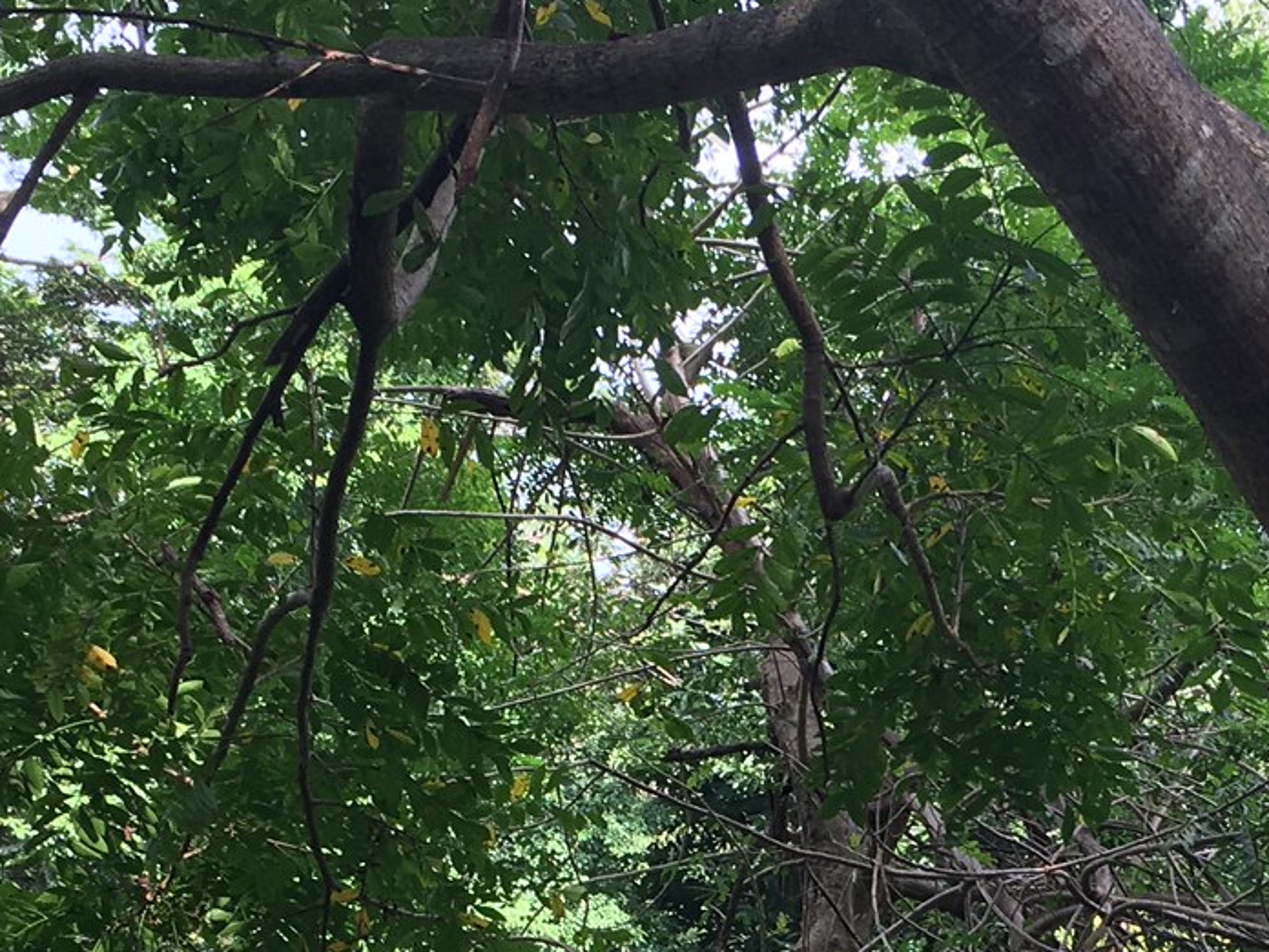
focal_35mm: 84
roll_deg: -1.0
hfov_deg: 23.2
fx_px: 3079
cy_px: 1111
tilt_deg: -2.0
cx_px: 864
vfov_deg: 16.9
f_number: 2.2
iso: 25
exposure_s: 1/154
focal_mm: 4.15
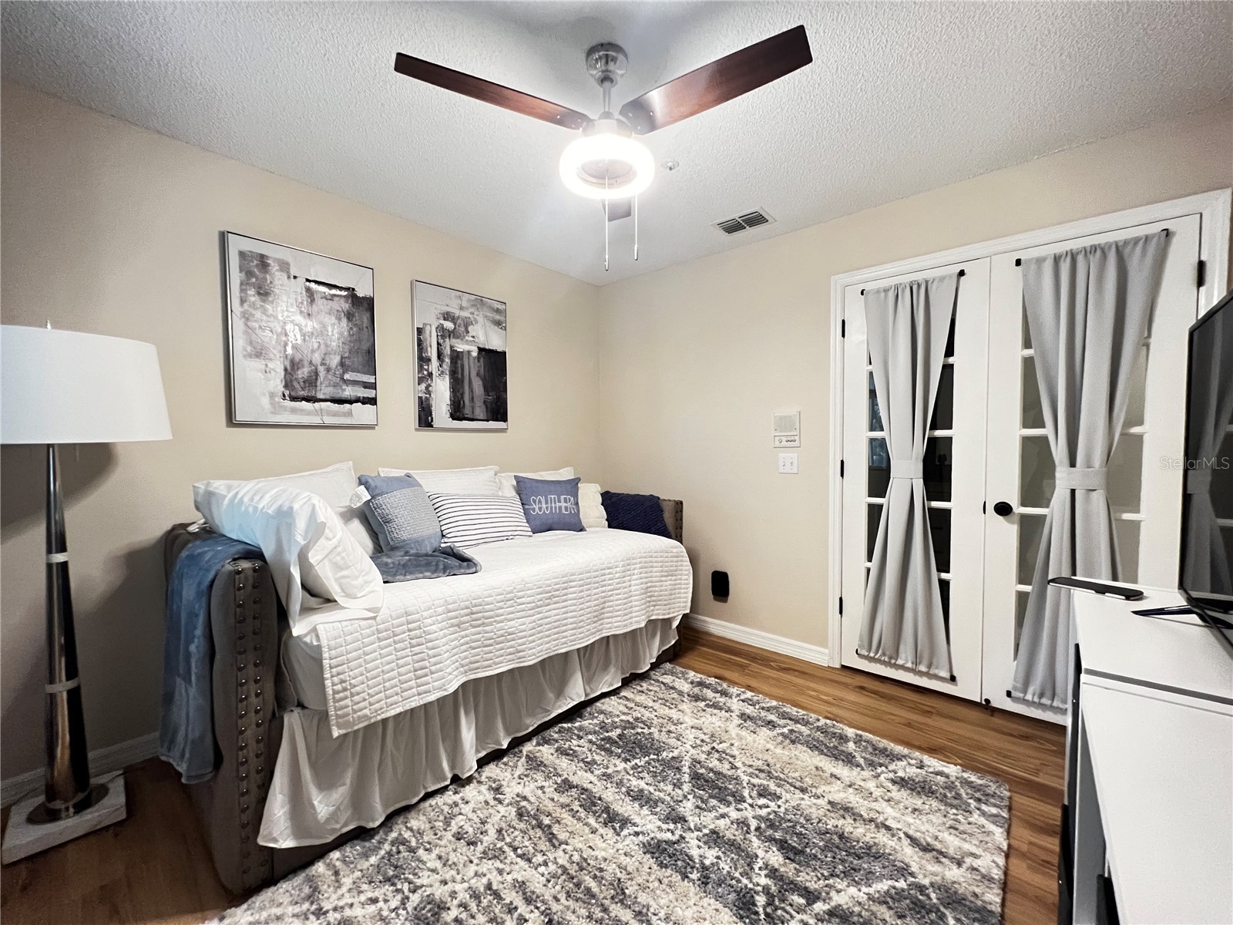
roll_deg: +0.4
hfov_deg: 106.2
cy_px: 462
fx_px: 463
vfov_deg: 89.9
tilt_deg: -2.4
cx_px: 616
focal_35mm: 13
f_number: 1.8
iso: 640
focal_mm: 1.57
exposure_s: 1/60
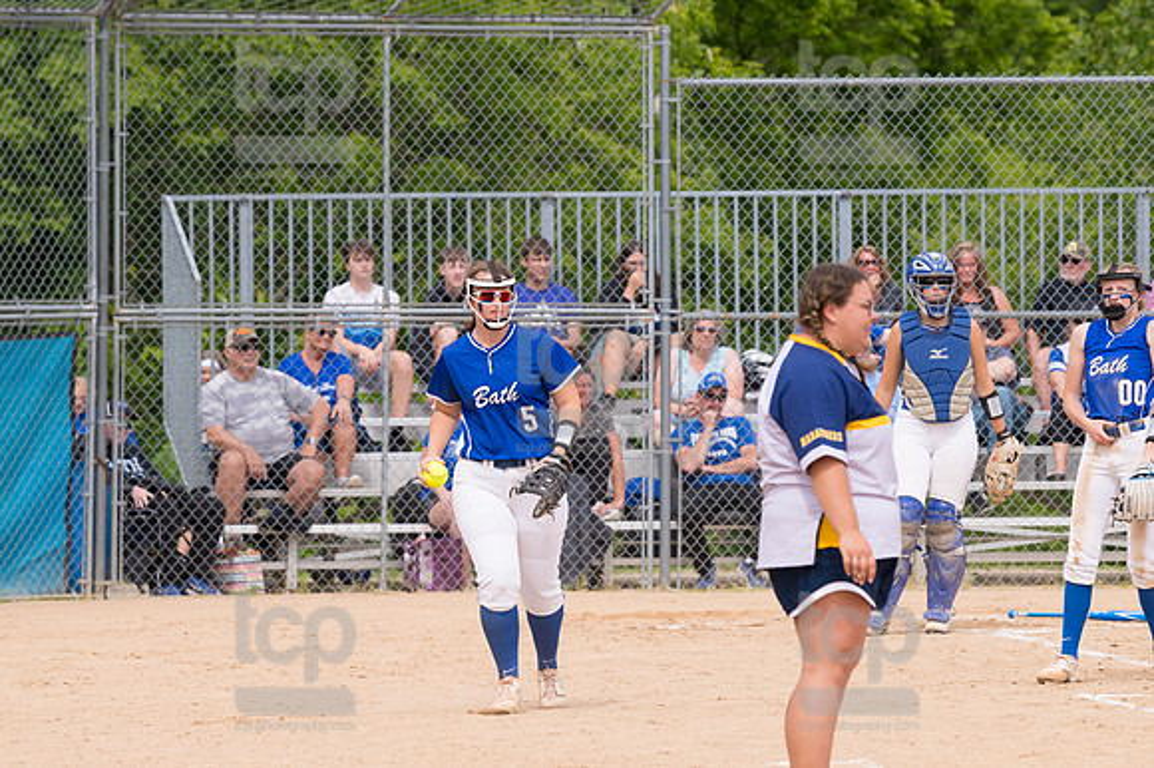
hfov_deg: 6.9
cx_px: 577
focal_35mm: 300
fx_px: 9611
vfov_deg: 4.6
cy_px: 384
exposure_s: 1/1600
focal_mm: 200
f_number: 5.6
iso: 320
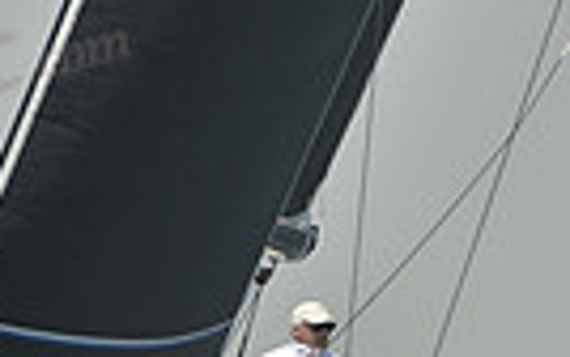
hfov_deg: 1.2
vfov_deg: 0.7
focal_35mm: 1763
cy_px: 266
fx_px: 27410
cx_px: 353
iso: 280
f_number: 7.1
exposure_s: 1/1250
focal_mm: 400
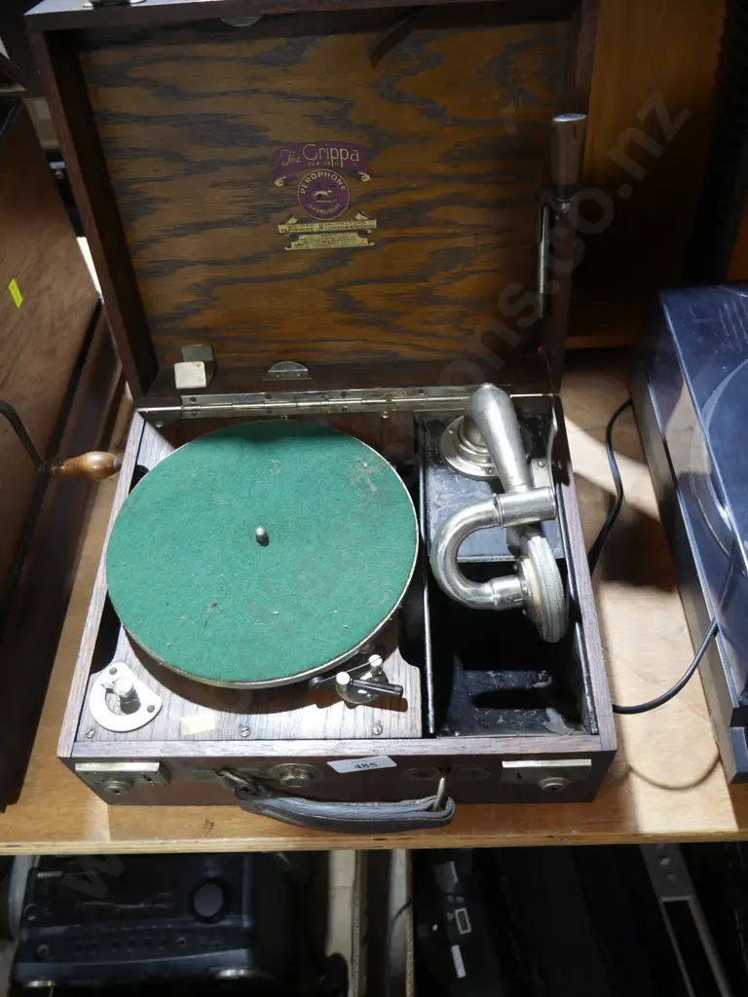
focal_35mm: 28
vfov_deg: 63.4
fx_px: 807
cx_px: 374
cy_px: 498
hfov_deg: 49.7
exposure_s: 1/60
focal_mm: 14
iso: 800
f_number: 3.5
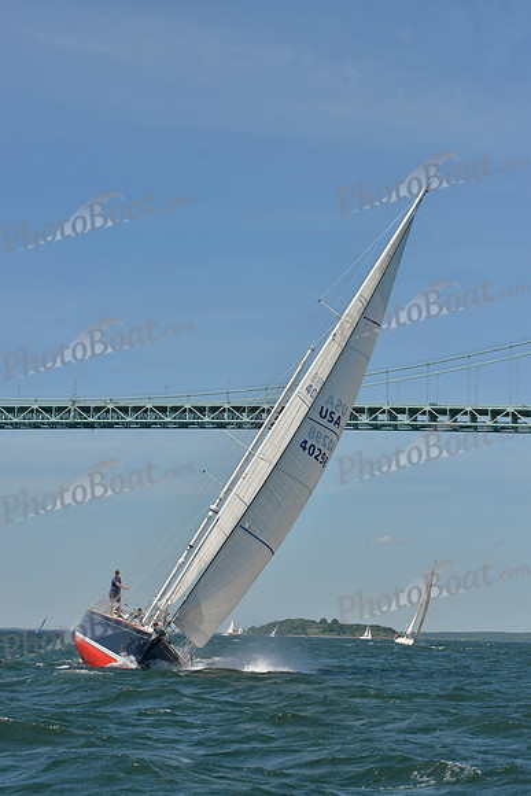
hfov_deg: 15.2
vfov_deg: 22.6
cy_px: 398
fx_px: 1990
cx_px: 266
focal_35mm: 90
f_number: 9
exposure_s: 1/1250
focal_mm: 90
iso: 280
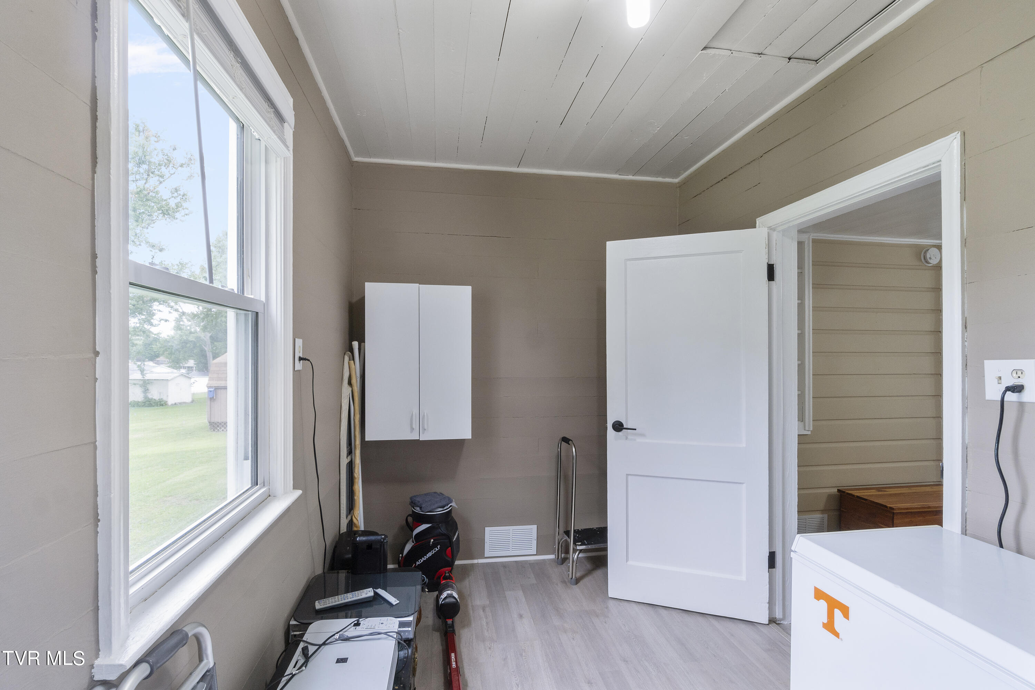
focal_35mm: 15
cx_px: 518
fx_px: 431
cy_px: 345
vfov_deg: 77.3
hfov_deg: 100.4
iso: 320
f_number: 9
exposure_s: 1/15
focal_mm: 10
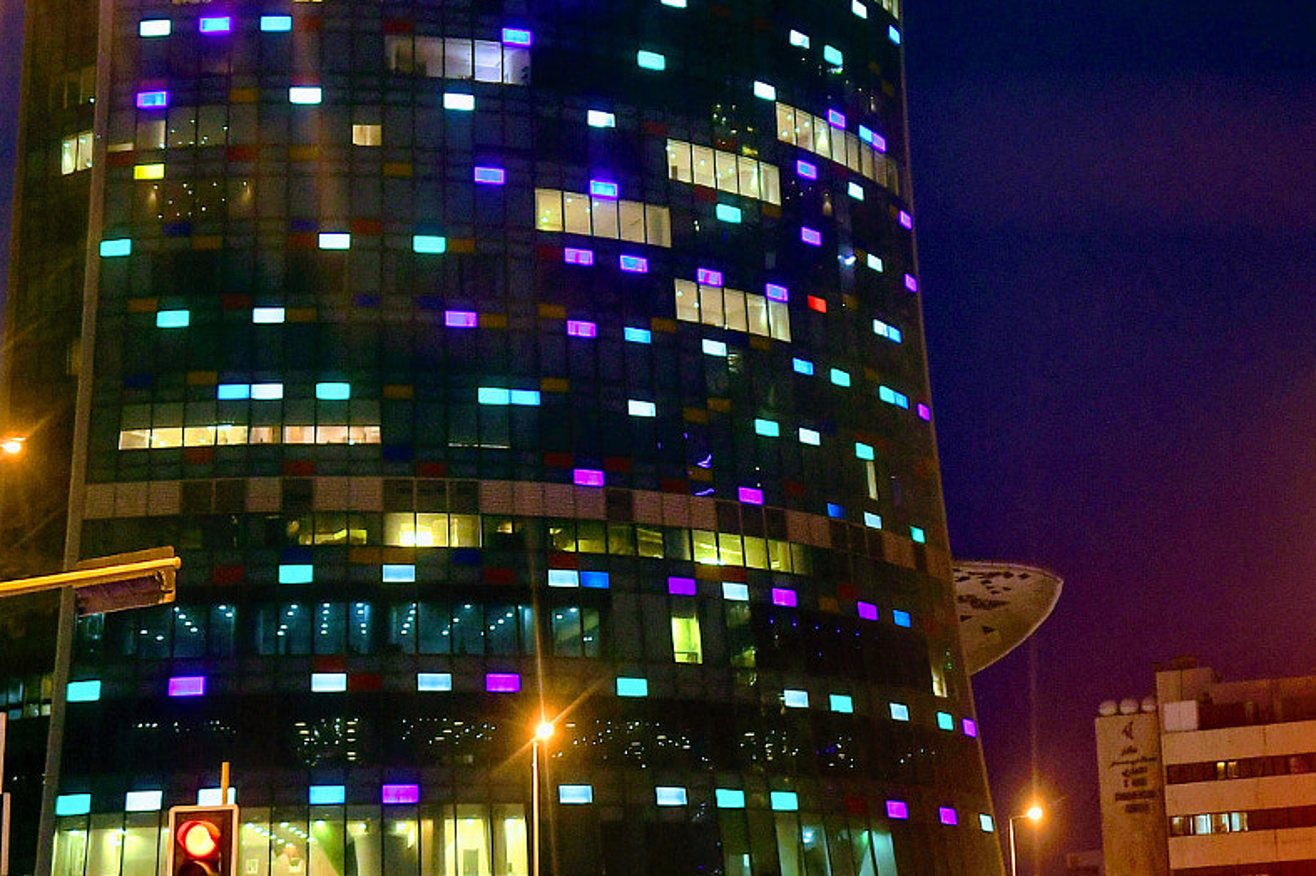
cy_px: 431
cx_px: 811
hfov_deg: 32.8
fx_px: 2229
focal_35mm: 61
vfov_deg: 22.2
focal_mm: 20
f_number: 1.4
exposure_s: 1/125
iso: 800
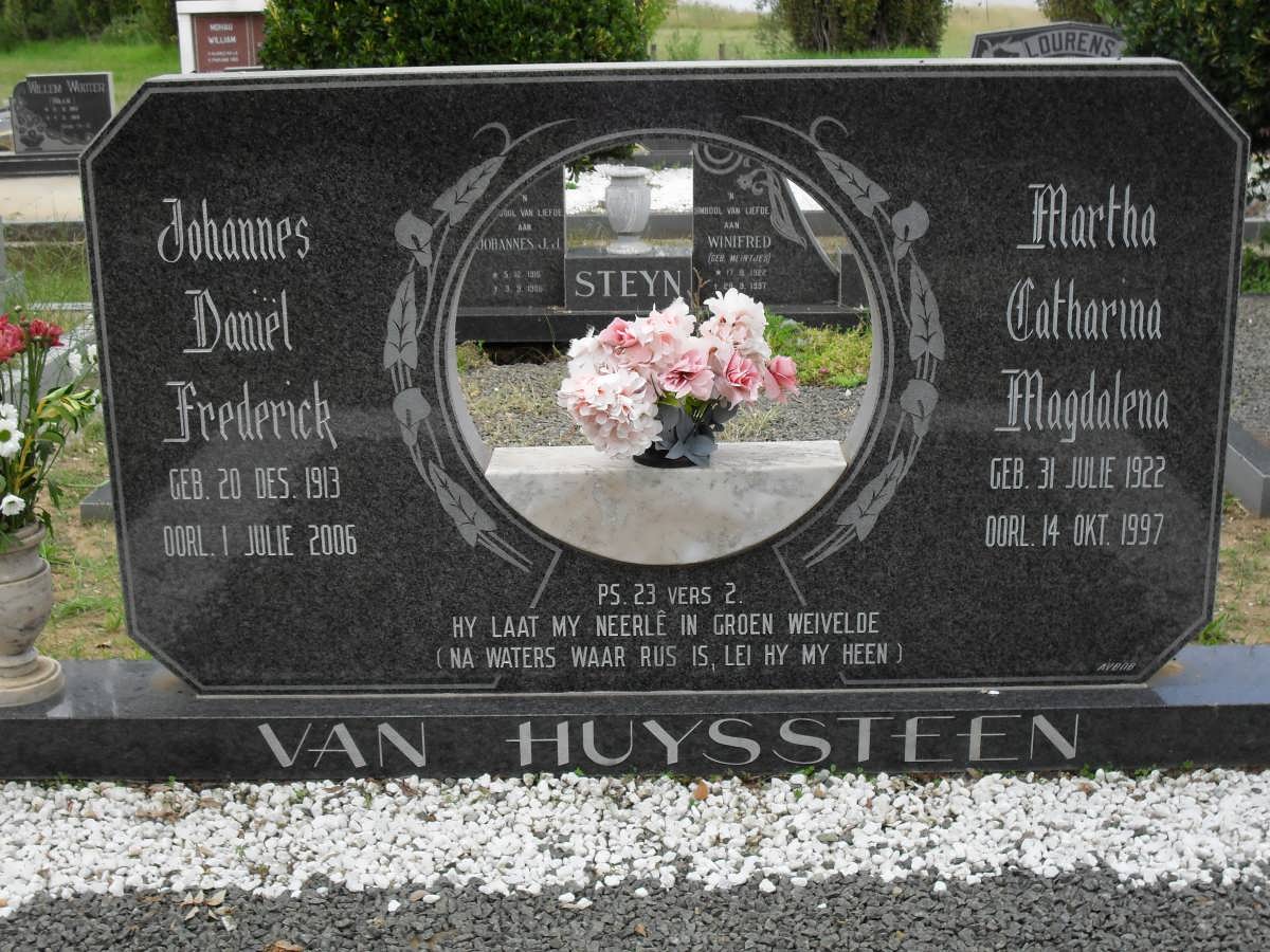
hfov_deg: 38.9
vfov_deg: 29.7
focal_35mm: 49
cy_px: 476
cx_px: 635
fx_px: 1798
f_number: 3.9
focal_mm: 8.7
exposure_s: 1/250
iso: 100
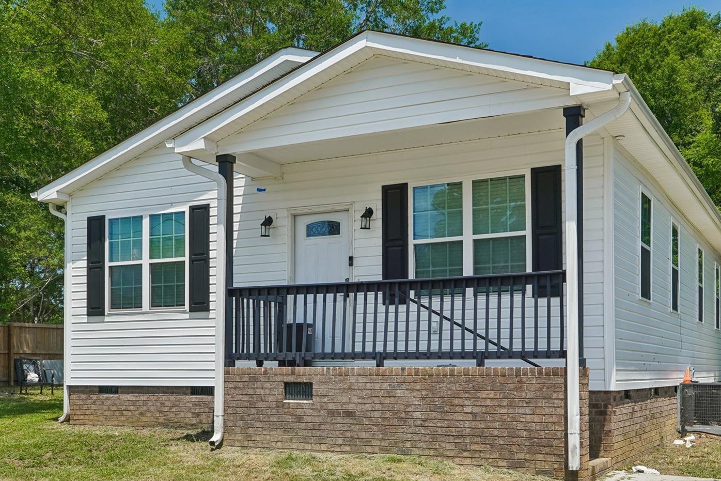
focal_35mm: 44
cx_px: 318
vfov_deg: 30.4
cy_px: 307
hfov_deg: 44.4
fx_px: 881
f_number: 8
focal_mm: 20
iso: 100
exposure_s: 1/90
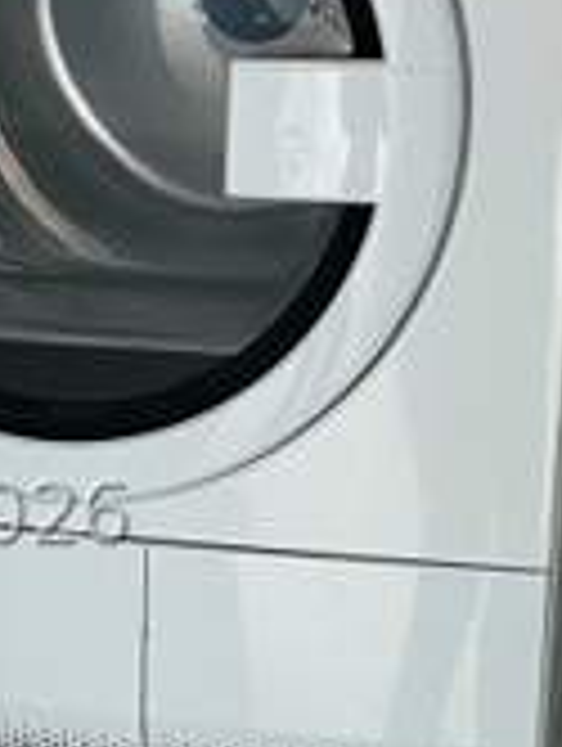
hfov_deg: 14.6
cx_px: 22
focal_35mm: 100
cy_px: 513
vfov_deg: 19.5
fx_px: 2159
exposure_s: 1/60
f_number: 1.8
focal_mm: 4.25
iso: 250
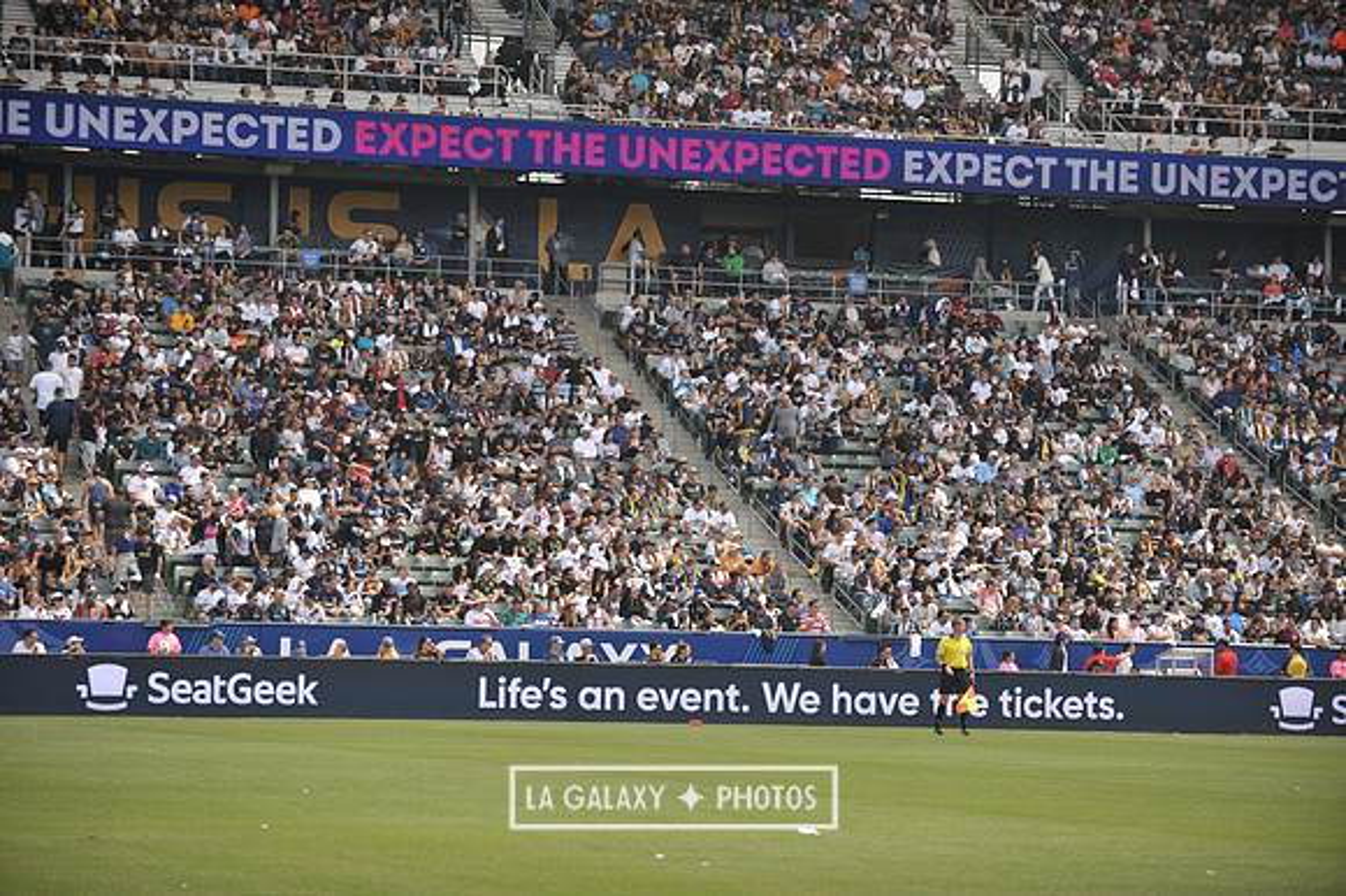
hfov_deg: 15.8
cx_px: 673
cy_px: 448
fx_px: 4858
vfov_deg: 10.5
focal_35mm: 130
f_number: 3.5
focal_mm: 130
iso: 320
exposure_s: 1/2500
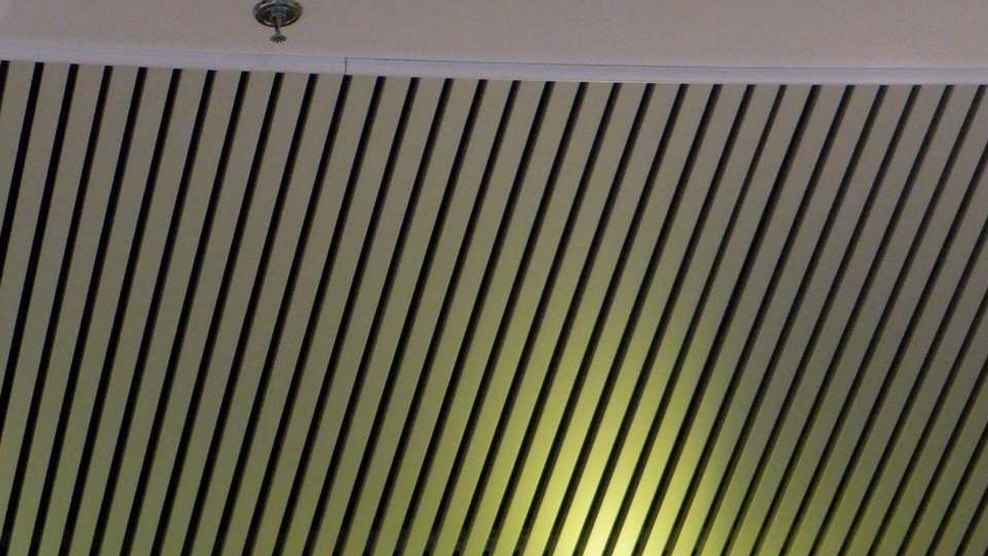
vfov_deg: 7.9
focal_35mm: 148
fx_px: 3878
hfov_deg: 14.5
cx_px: 448
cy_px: 1025
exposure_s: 1/125
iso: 6400
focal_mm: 45
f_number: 5.6
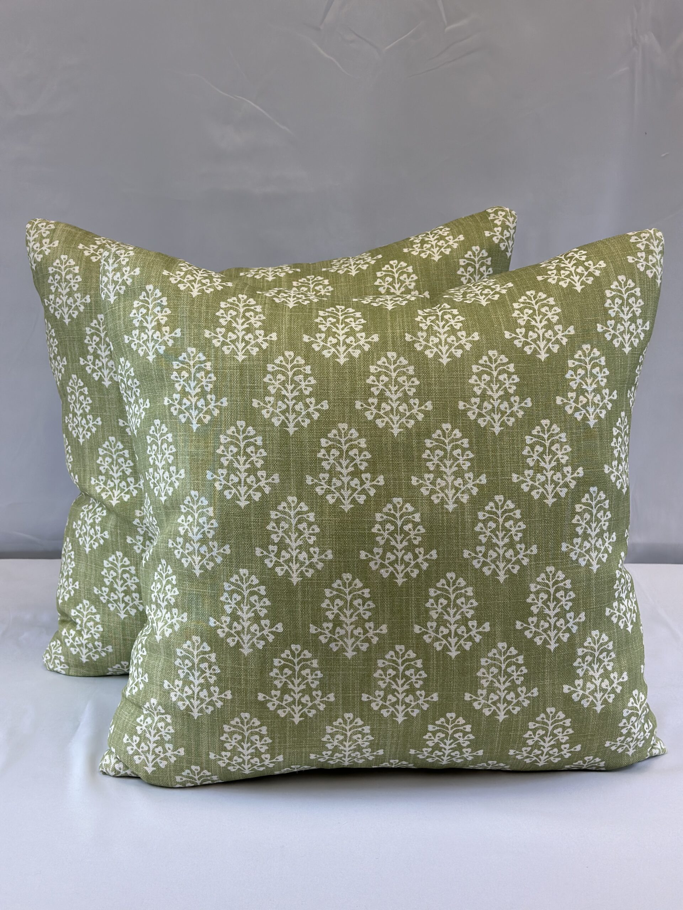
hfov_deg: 30.3
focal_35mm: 48
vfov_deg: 39.7
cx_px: 342
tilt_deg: -13.9
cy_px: 455
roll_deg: +0.2
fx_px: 1263
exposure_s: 1/303
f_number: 1.78
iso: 80
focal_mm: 6.86
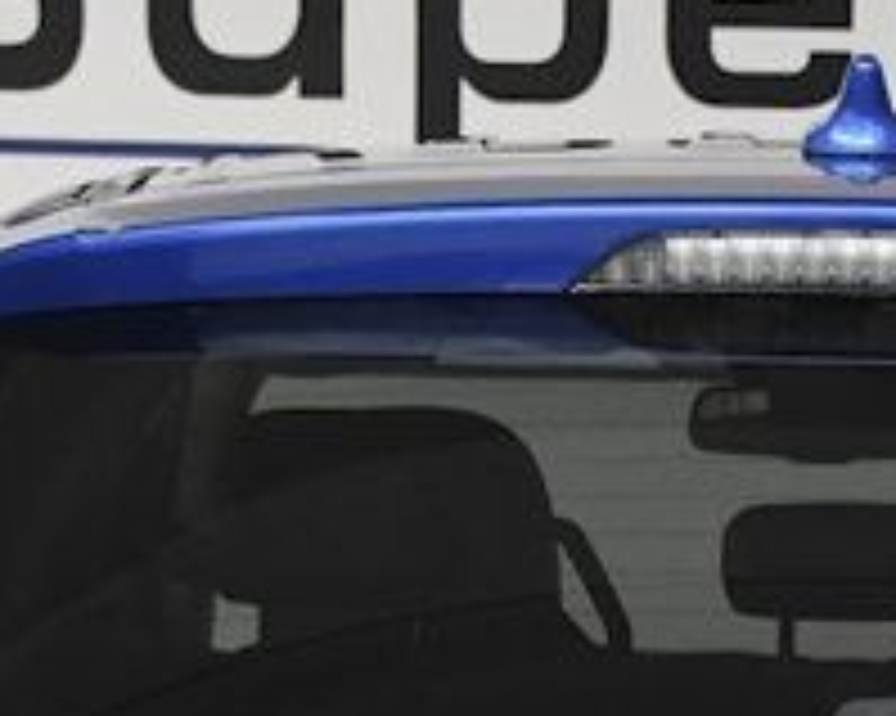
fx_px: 5115
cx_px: 846
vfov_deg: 7.8
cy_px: 1191
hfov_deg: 10.0
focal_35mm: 193
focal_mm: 27
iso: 2500
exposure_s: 1/2000
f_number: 4
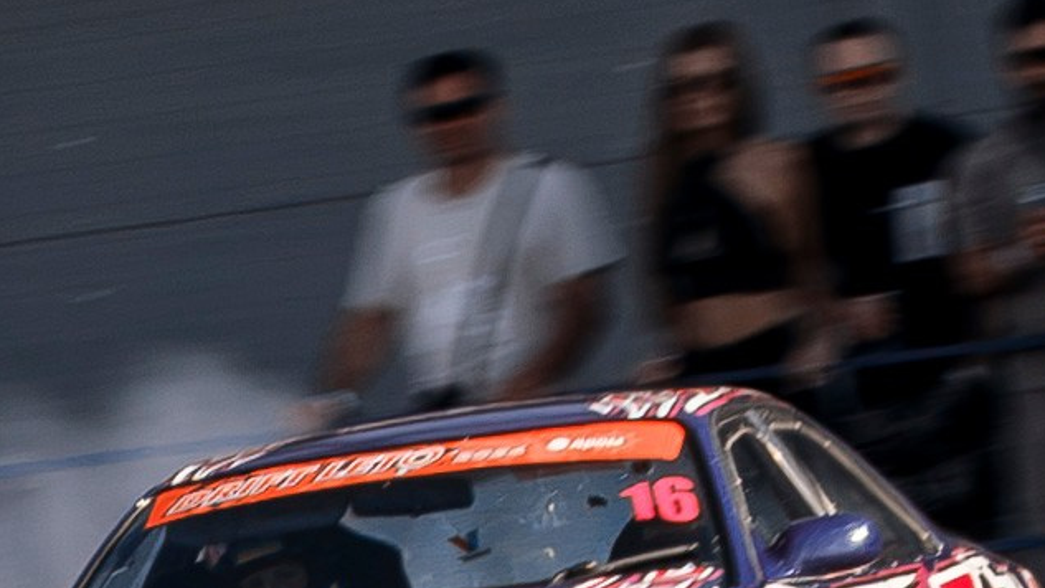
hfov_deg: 1.6
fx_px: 37905
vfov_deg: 0.9
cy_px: 1161
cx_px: -396
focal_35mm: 1368
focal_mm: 140
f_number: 13
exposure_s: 1/125
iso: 100
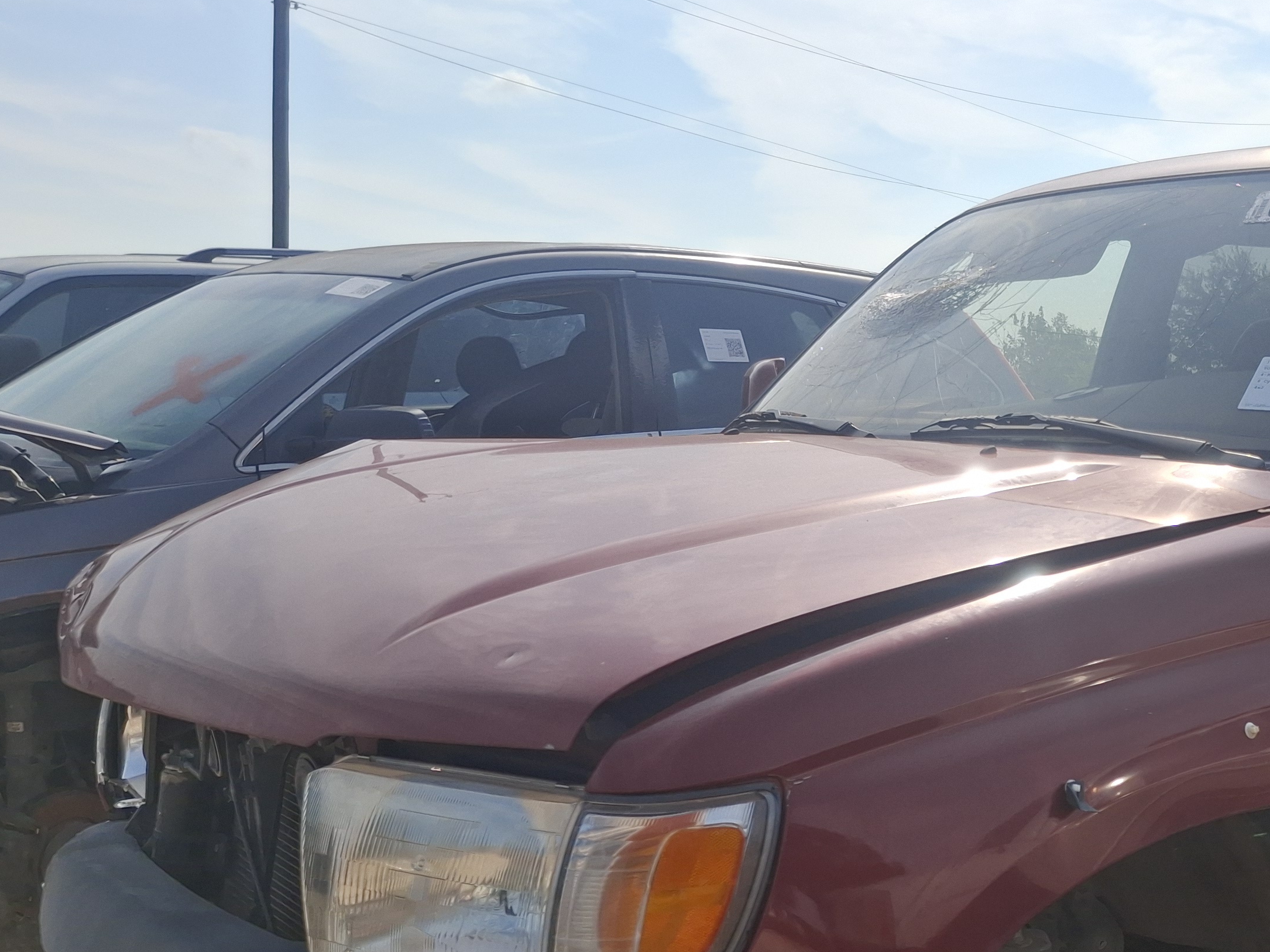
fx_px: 1725
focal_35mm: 47
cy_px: 681
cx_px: 1162
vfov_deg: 30.5
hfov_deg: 37.6
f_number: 1.8
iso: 32
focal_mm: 4.69
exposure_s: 1/4545
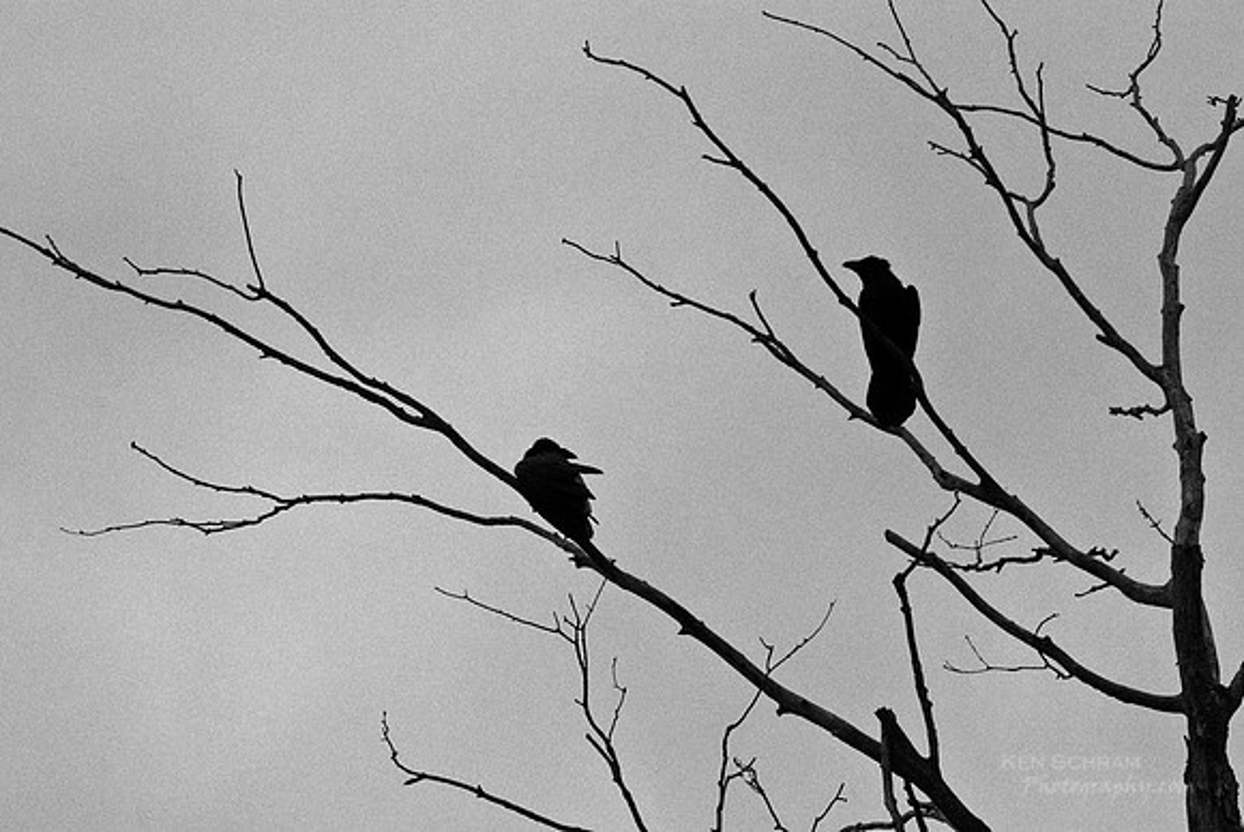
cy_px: 416
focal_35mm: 278
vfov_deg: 5.0
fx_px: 9599
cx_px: 622
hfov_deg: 7.4
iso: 400
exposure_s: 1/640
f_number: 11
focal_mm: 185
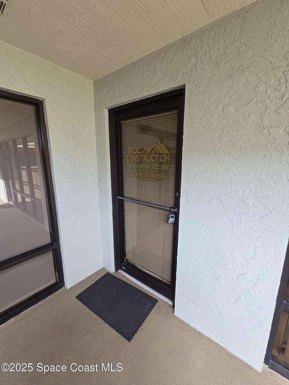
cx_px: 144
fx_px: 145
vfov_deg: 106.2
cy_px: 192
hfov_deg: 89.9
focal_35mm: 13
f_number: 2.2
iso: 80
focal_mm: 2.2
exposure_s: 1/120
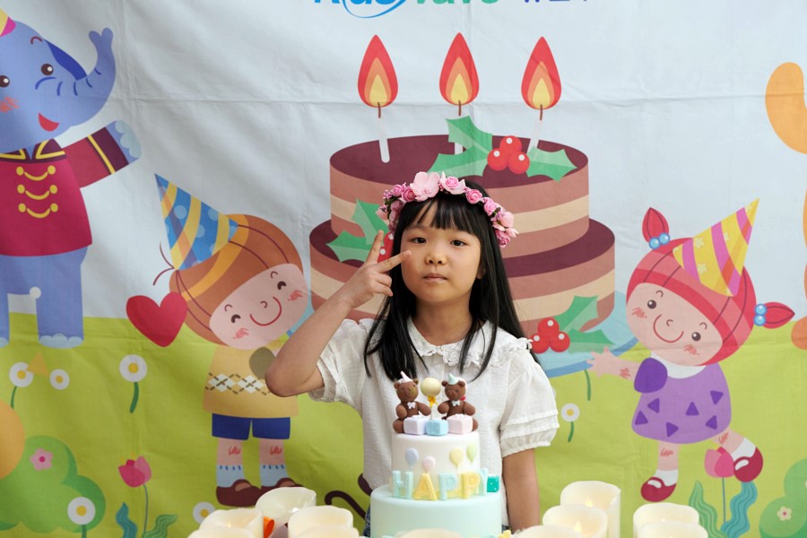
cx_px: 404
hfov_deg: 28.8
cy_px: 269
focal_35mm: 70
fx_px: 1569
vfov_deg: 19.5
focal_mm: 70
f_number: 4
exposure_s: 1/160
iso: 400
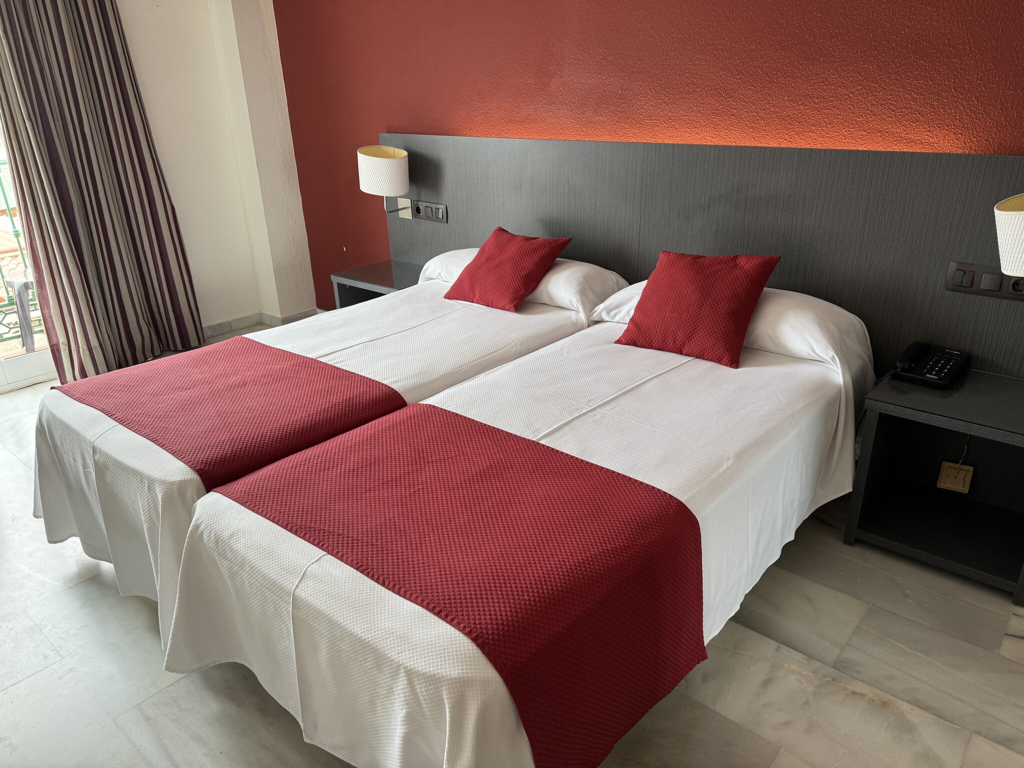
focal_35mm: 24
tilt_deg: -23.6
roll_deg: +2.1
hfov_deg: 71.6
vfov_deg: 56.8
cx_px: 512
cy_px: 384
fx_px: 710
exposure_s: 1/100
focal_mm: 6.76
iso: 80
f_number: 1.78
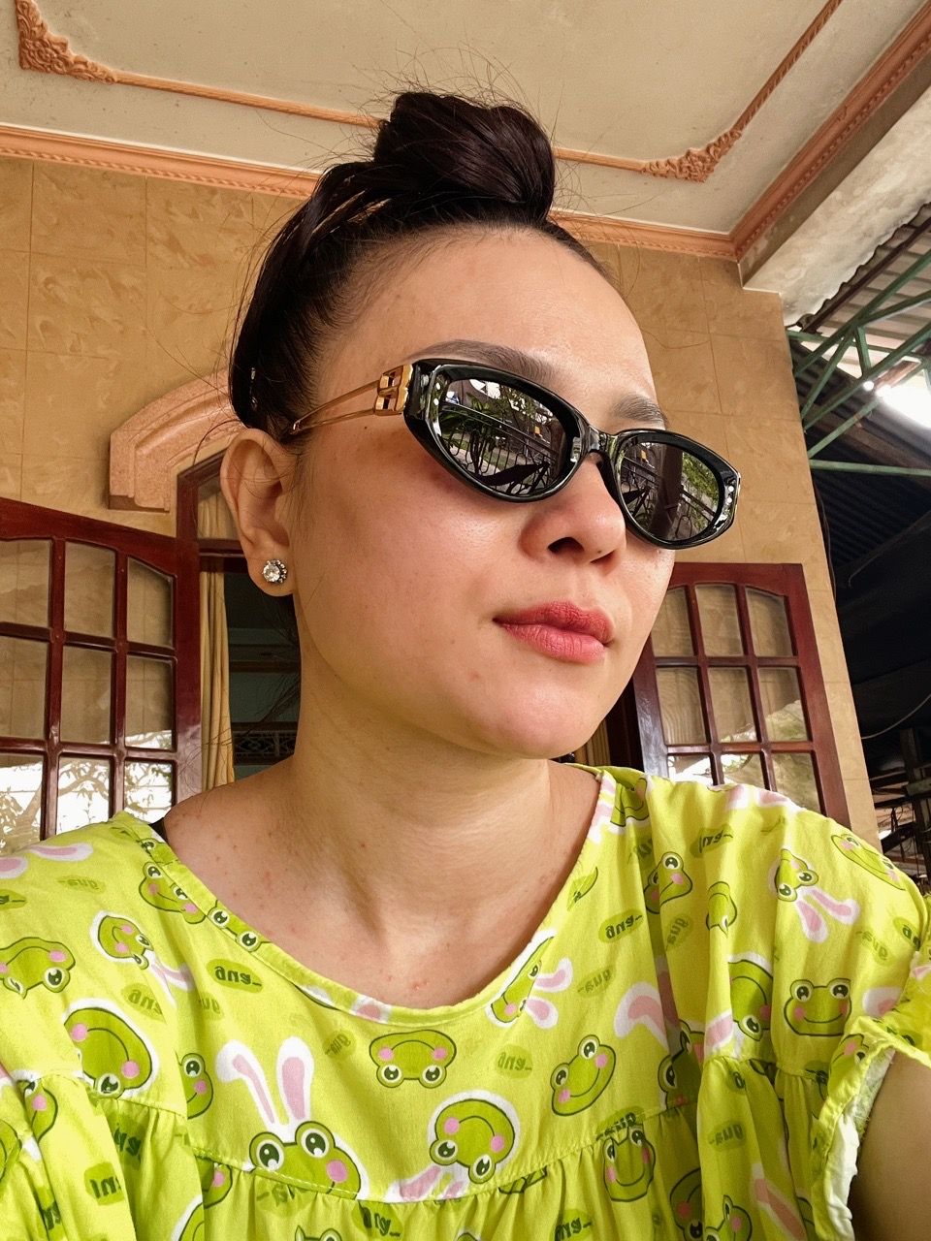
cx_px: 466
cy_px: 620
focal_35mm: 30
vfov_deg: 60.0
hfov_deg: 46.8
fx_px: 1076
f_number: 2.2
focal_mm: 2.71
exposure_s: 1/60
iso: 200
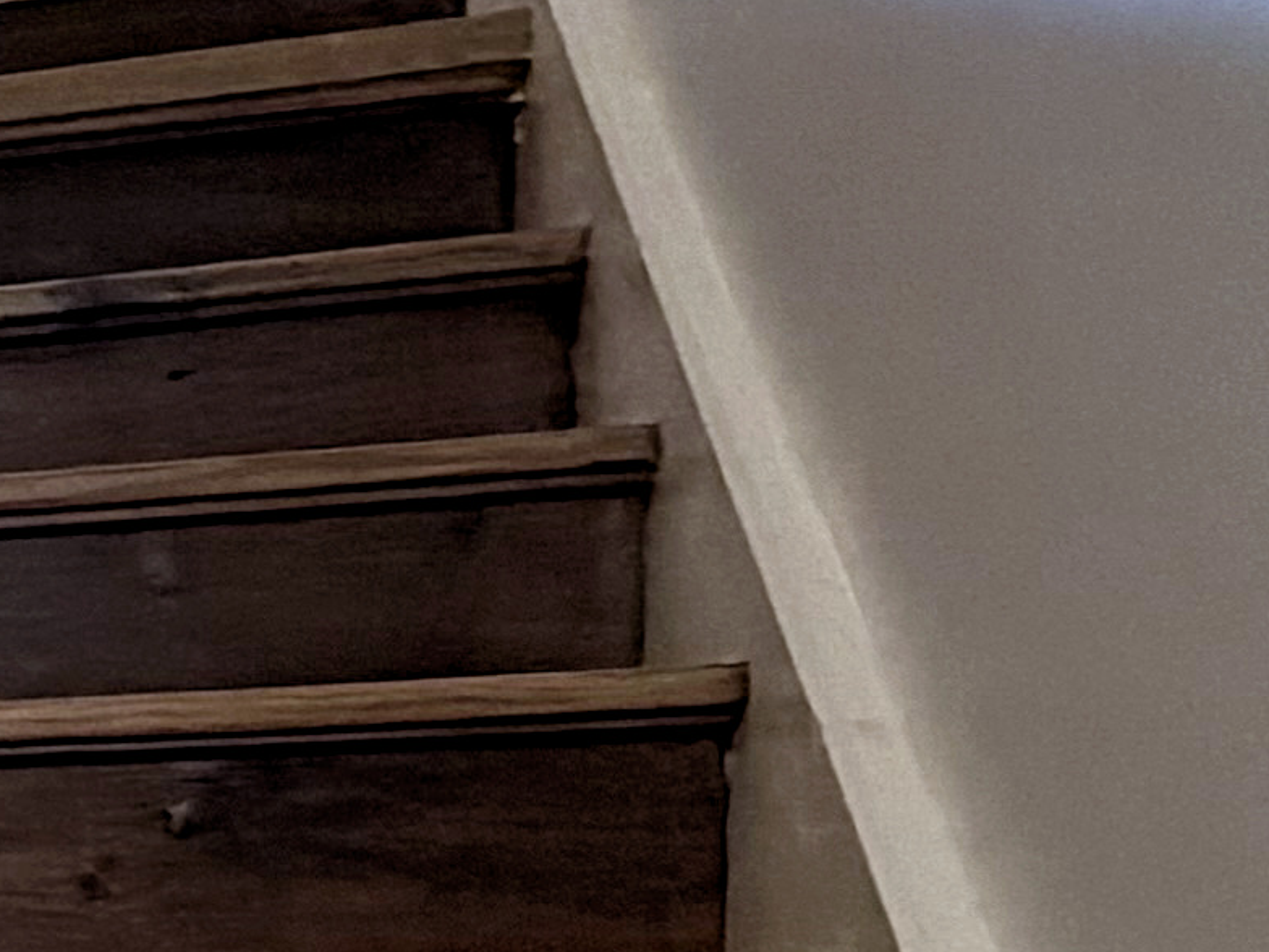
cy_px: 1107
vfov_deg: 14.1
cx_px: -3038
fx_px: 3739
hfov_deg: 9.9
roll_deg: -0.2
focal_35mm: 102
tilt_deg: -0.3
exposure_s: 1/121
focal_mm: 2.22
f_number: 2.2
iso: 250
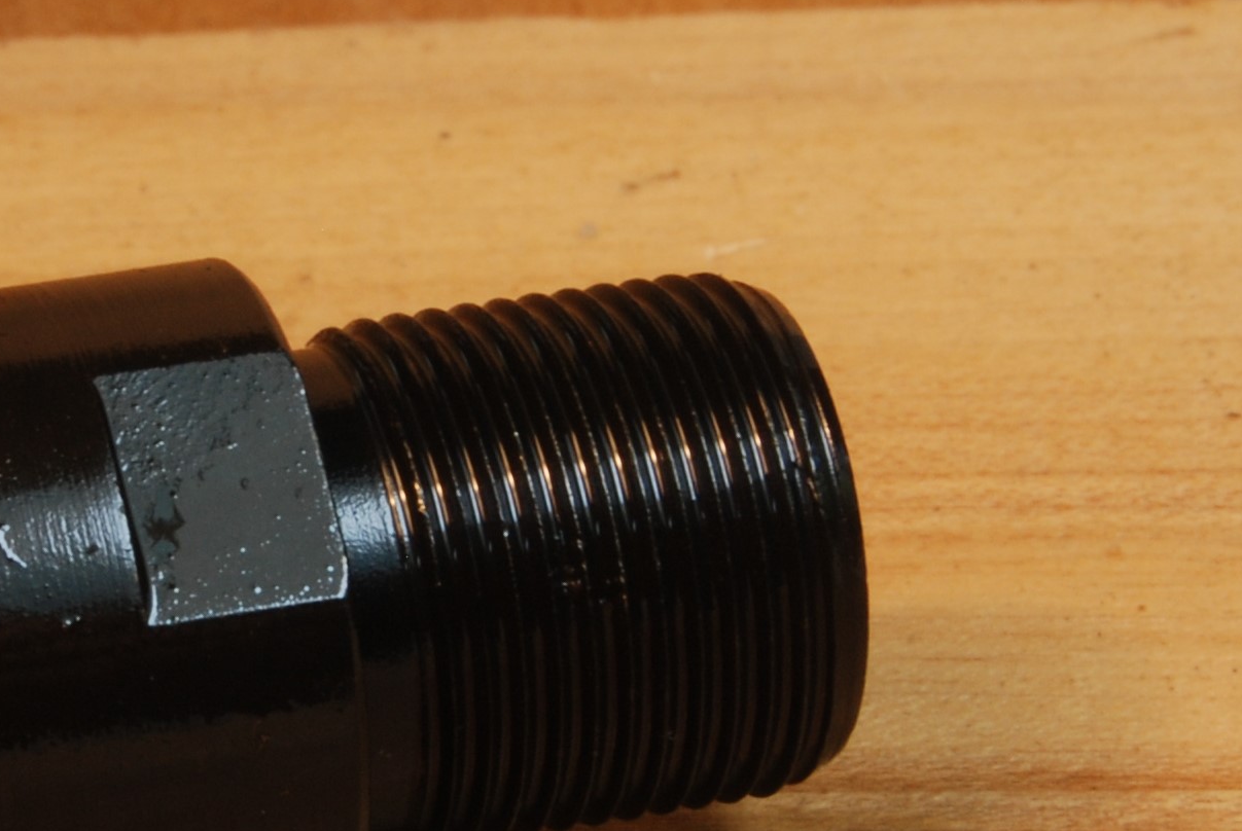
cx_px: 241
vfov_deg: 12.1
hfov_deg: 17.9
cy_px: 597
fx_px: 3903
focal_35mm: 113
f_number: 20
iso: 200
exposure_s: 1/8
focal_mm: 40
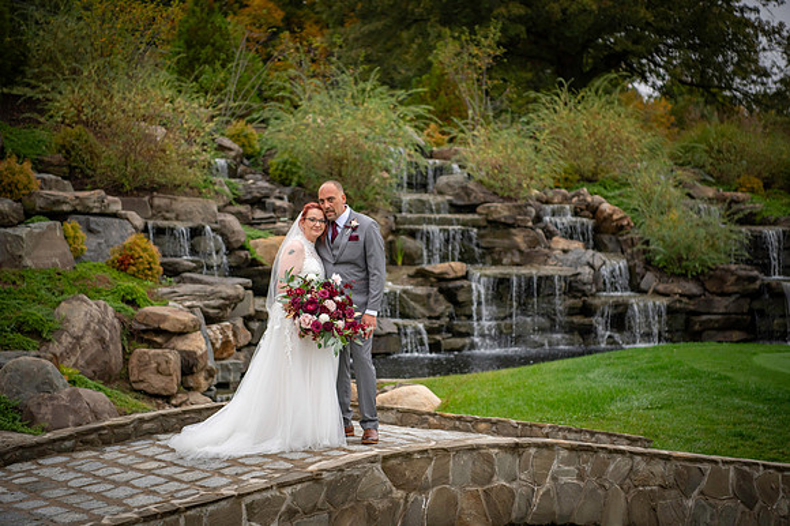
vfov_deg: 19.4
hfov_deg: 28.9
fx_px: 1535
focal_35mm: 70
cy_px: 263
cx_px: 395
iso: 800
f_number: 2.8
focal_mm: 70
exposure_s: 1/2000
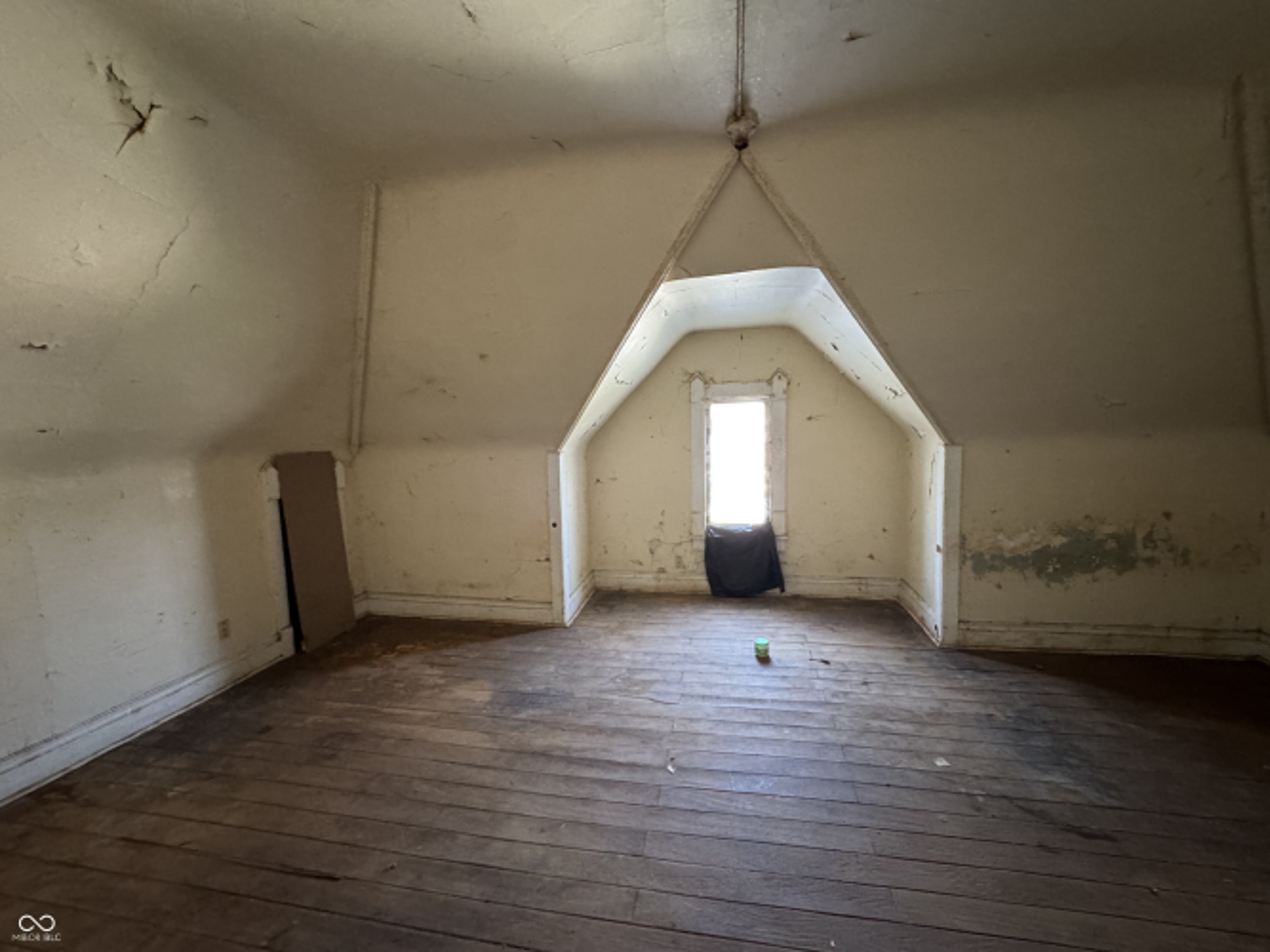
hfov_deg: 102.1
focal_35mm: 14
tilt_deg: -3.5
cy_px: 476
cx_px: 635
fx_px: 514
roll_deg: +0.8
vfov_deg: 85.7
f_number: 2.2
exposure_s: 1/60
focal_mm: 2.22
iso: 800
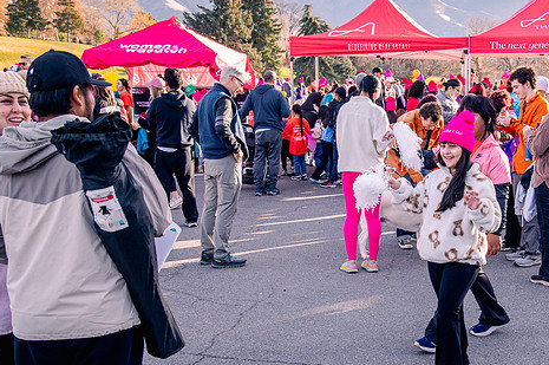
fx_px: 853
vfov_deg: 24.1
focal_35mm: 56
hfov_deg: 35.2
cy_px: 214
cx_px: 385
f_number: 6.3
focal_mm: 38
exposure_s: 1/400
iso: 800
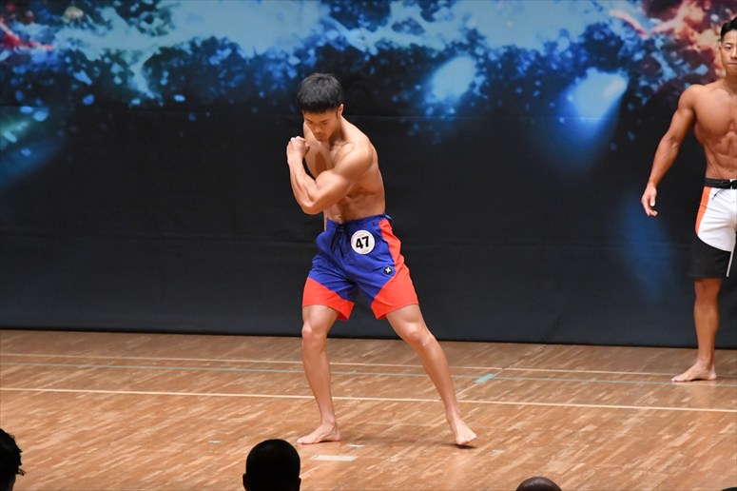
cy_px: 246
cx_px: 368
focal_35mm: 270
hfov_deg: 7.6
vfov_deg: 5.1
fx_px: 5525
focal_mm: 180
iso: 8000
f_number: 5.6
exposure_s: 1/400
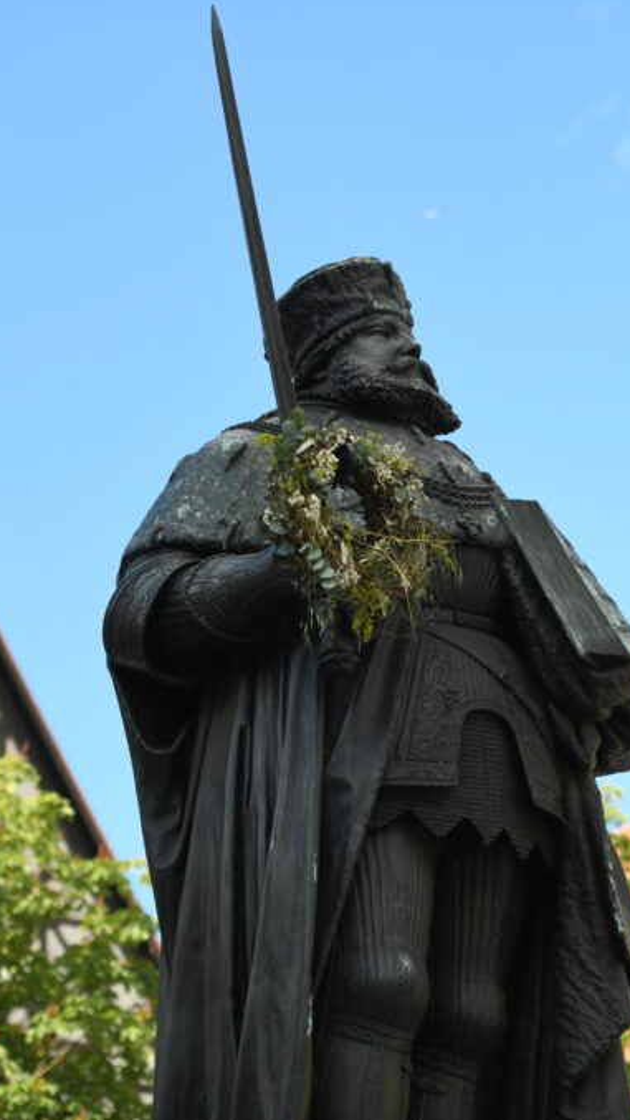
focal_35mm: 111
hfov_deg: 10.9
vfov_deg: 19.3
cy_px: 558
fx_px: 3295
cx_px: 569
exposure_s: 1/1250
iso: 200
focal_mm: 70
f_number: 2.8
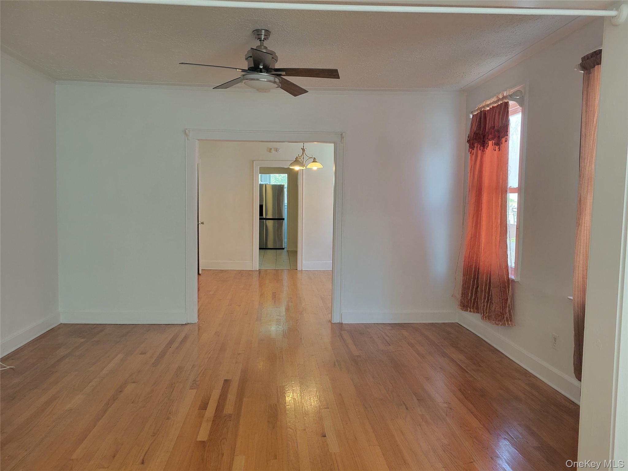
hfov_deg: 67.3
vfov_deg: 53.1
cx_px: 314
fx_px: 472
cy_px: 236
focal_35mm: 26
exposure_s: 1/120
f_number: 1.8
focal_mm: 5.4
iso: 250
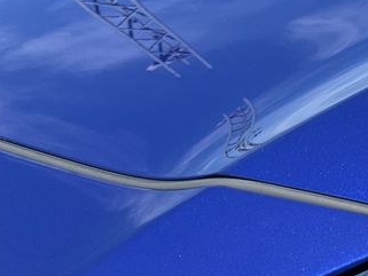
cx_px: 540
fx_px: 883
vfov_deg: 16.5
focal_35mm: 83
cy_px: 391
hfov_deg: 20.4
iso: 50
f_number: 1.6
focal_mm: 5.1
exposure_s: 1/1129
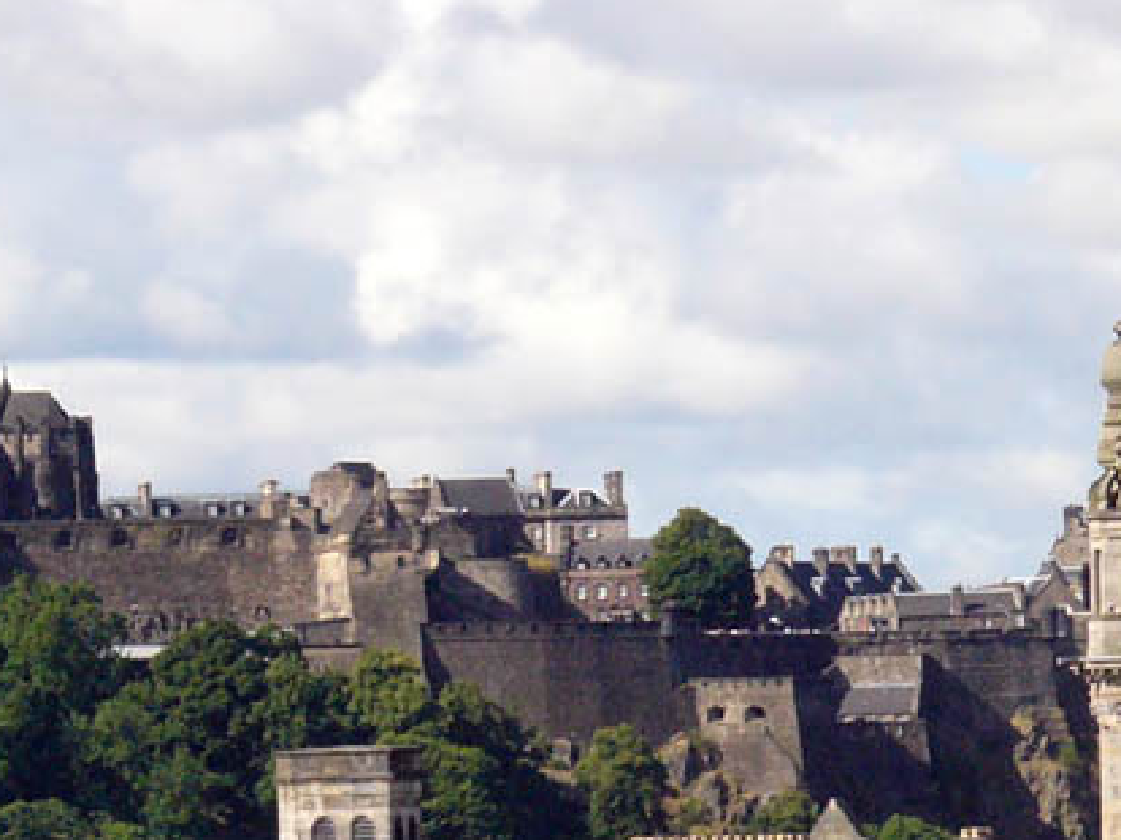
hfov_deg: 5.8
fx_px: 10972
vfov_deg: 4.4
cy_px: 921
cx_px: 333
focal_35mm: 339
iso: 200
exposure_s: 1/1000
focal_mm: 22.8
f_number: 6.5
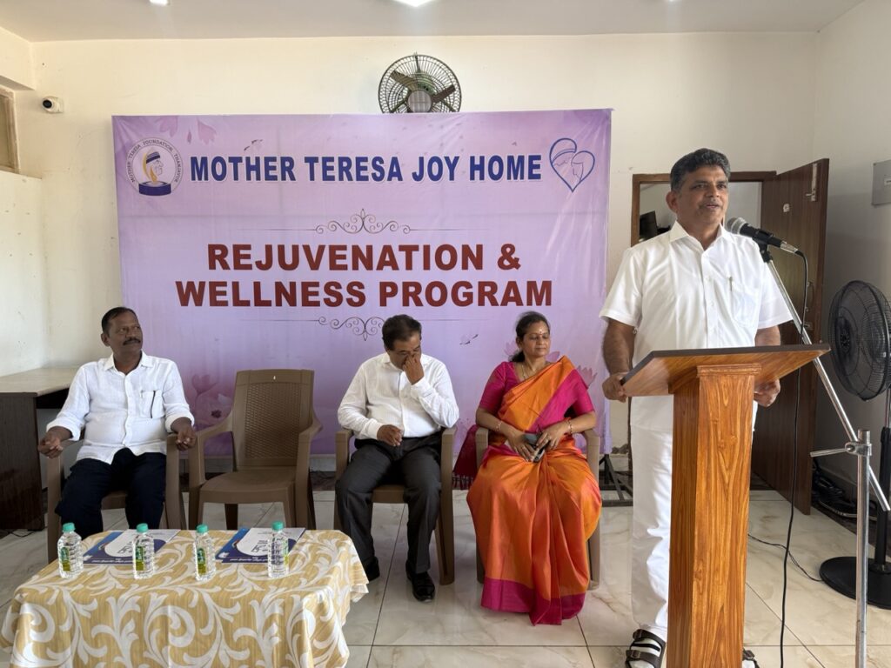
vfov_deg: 56.8
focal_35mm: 24
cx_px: 446
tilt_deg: -5.2
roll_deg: +0.2
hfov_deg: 71.6
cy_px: 334
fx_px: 618
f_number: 1.78
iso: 100
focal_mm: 6.76
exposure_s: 1/104
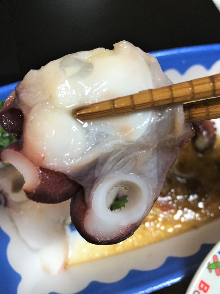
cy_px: 147
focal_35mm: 29
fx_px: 246
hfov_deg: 48.2
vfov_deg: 61.7
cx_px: 110
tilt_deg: -65.0
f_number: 2.2
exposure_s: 1/33
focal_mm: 4.15
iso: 160
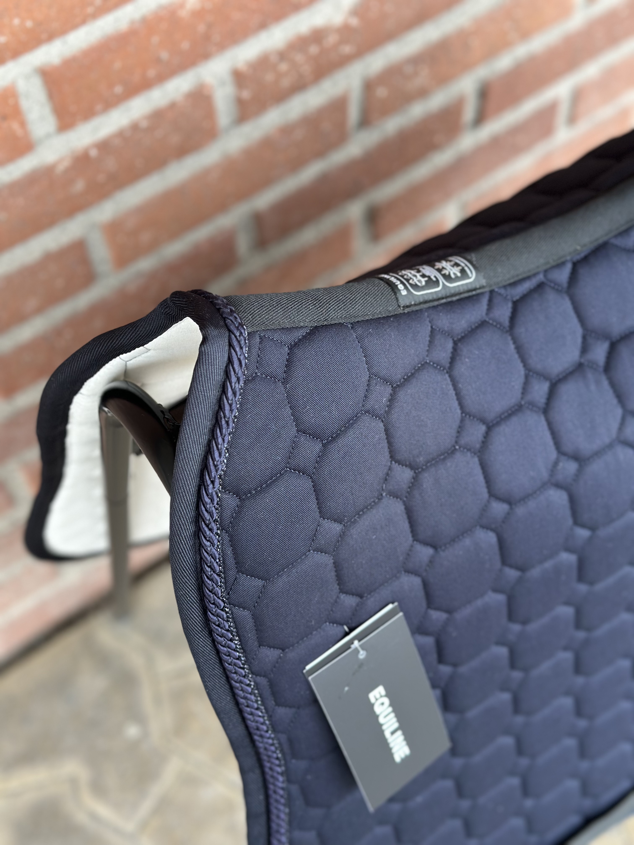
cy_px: 422
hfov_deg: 30.3
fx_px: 1172
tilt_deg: -57.4
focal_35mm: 48
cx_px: 317
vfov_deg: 39.7
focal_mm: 6.86
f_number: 1.78
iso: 80
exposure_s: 1/221
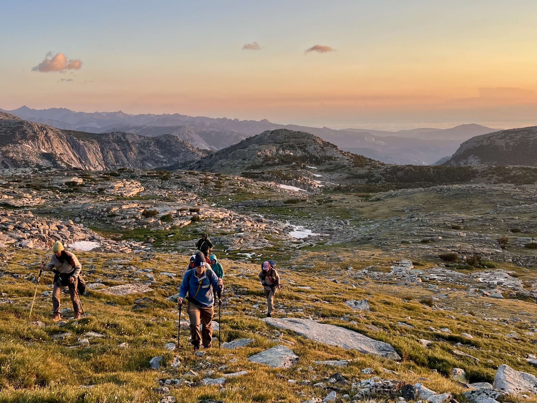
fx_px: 403
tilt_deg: -9.1
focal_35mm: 26
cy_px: 202
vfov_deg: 53.1
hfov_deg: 67.3
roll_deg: +0.8
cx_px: 268
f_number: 1.5
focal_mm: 5.7
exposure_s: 1/544
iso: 50
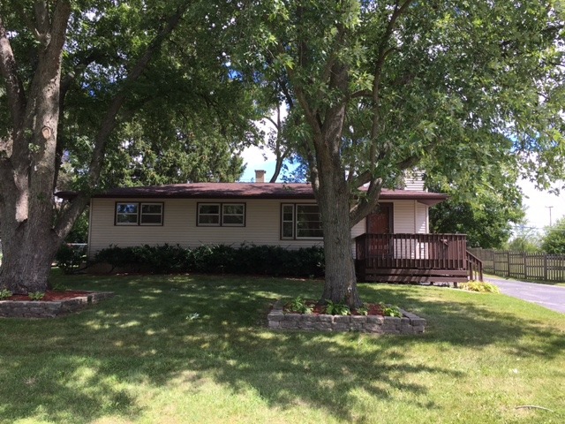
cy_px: 212
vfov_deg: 48.2
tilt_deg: +5.6
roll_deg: -0.7
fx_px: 473
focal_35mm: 29
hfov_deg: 61.7
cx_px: 282
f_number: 2.2
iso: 25
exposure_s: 1/371
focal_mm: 4.15
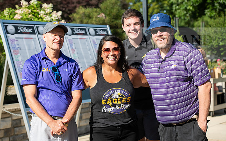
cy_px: 75
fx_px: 536
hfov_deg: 23.8
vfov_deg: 15.0
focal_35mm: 87
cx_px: 113
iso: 125
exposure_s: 1/500
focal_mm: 85
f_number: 5
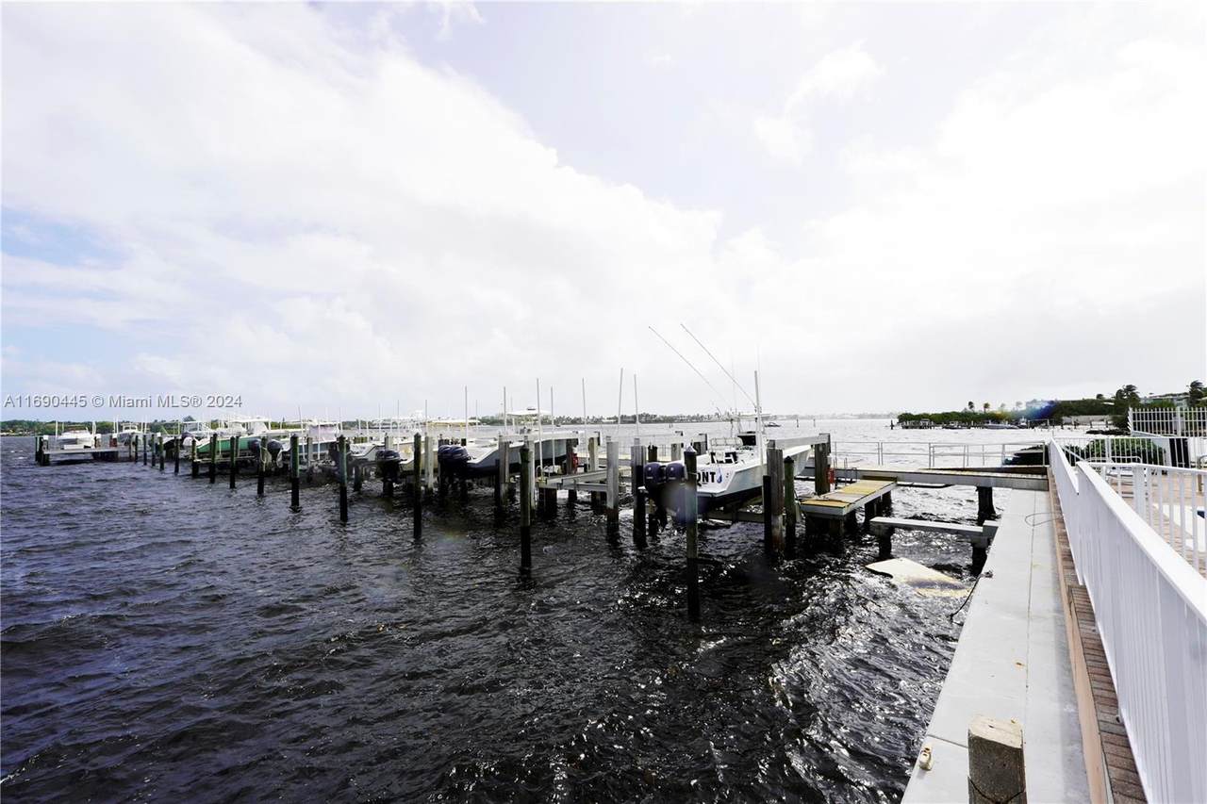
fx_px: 503
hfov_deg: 100.4
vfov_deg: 77.3
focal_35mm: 15
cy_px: 402
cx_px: 604
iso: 100
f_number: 10
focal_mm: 10
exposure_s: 1/250
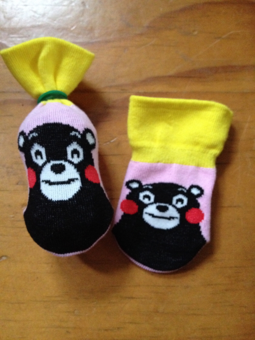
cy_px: 170
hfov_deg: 40.7
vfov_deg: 52.6
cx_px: 128
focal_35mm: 35
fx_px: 344
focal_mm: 4.28
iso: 500
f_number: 2.4
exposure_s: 1/15
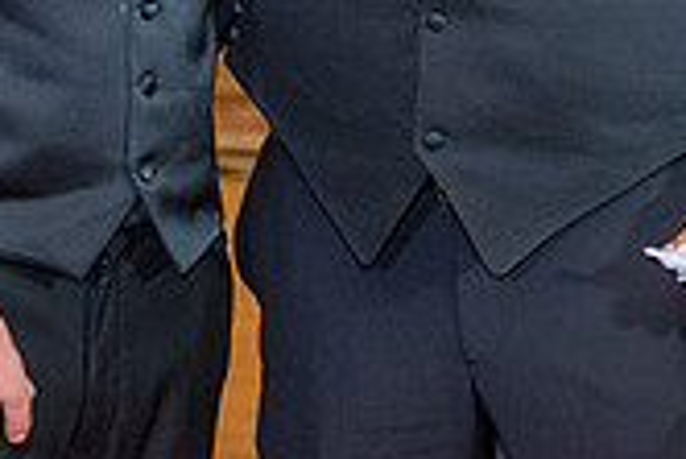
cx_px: 438
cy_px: -325
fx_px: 4139
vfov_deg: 6.2
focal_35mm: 217
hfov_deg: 9.5
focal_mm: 62
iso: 1600
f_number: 2.8
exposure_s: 1/250
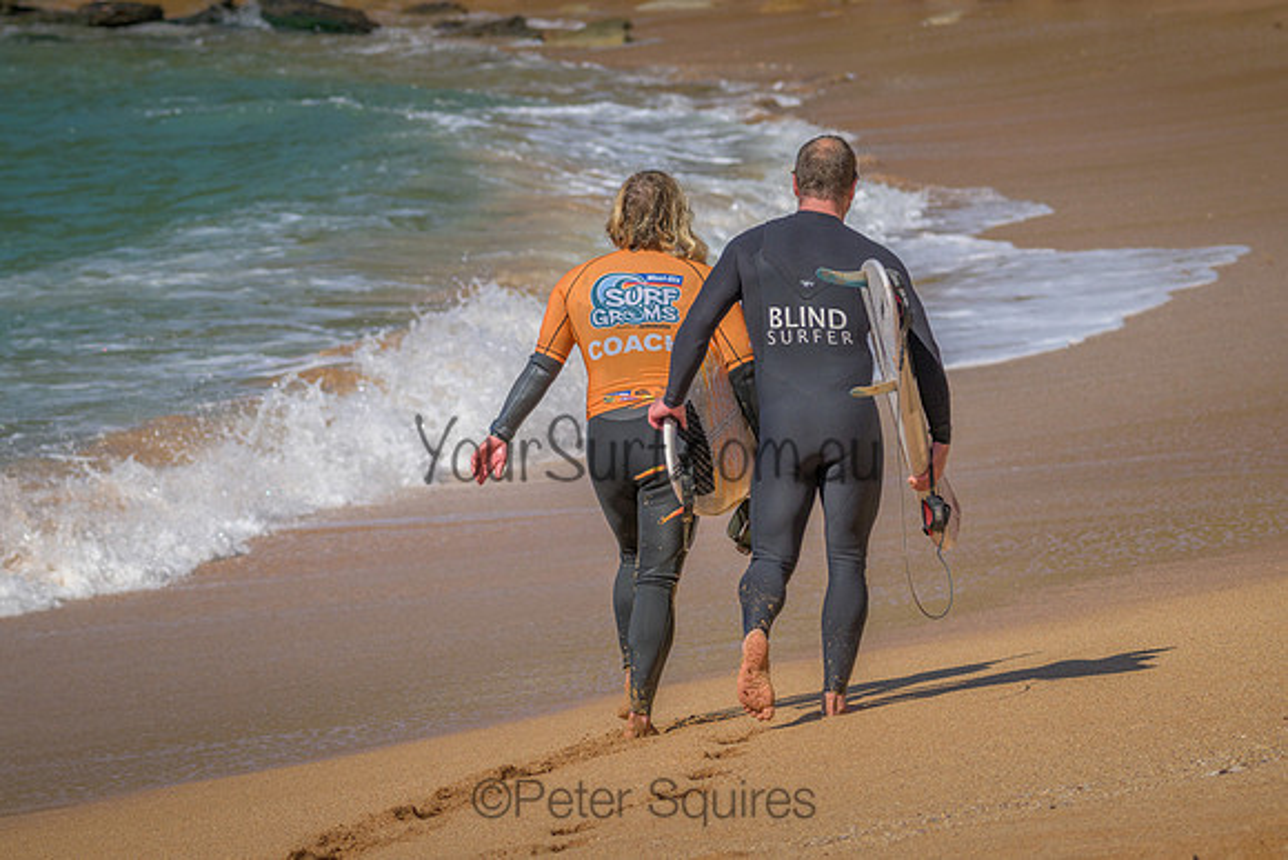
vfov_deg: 5.3
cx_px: 644
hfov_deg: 7.9
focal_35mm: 260
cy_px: 430
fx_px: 9304
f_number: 9.5
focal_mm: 260
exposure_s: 1/1600
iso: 1100
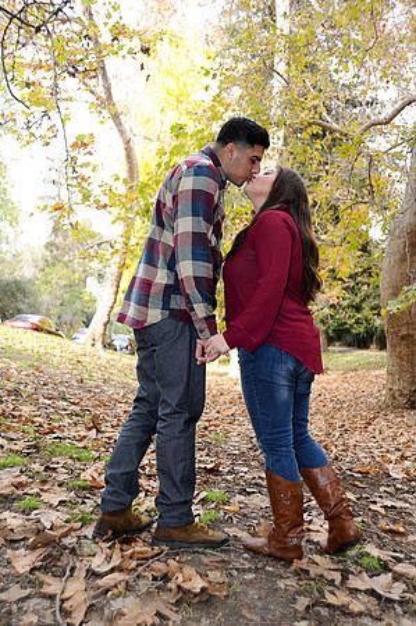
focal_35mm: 38
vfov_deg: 50.7
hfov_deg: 35.0
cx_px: 208
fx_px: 660
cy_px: 313
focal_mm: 38
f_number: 4.5
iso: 320
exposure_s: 1/125
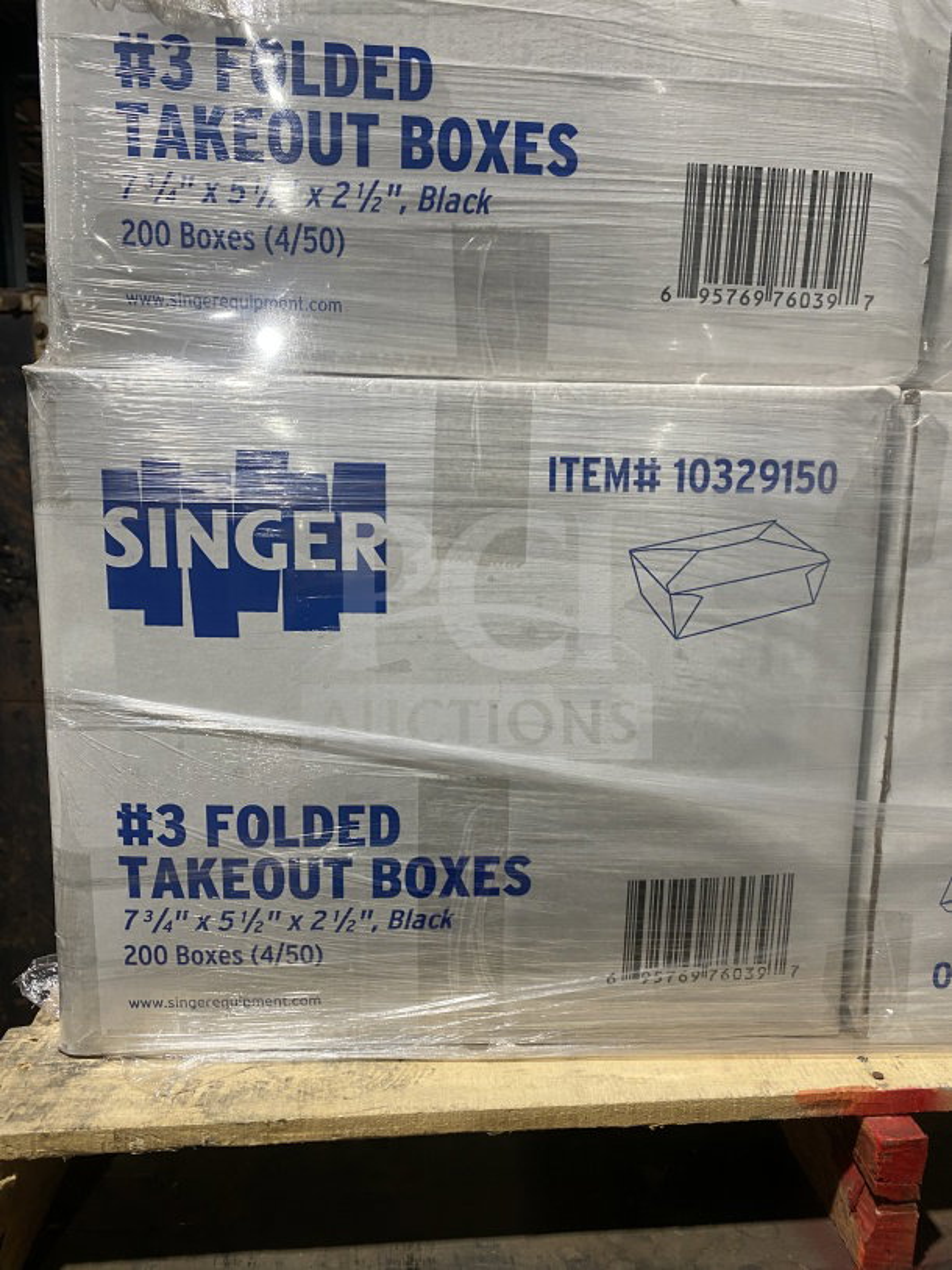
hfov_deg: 53.1
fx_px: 953
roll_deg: -0.6
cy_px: 635
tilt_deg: -9.0
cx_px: 476
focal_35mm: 26
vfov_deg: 67.3
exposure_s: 1/62
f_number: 1.8
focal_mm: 4.25
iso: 125
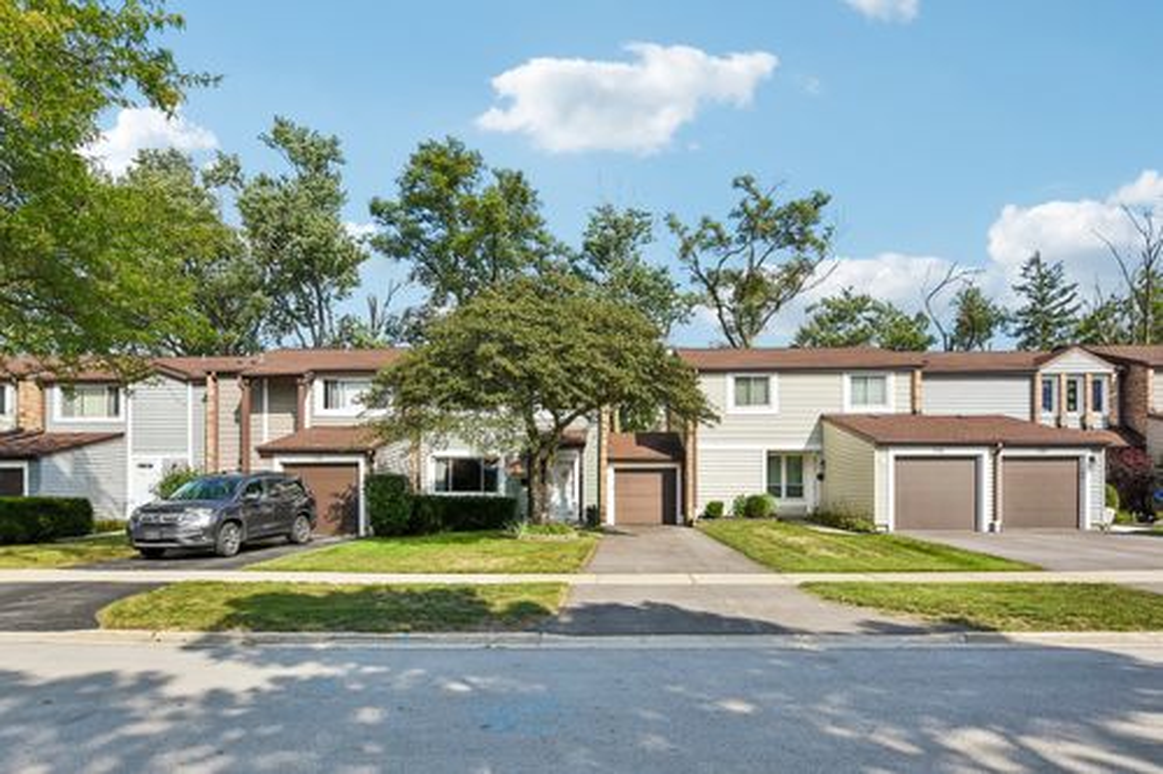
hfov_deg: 85.4
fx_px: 630
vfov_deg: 63.2
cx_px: 582
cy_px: 387
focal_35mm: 20
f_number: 8
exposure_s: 1/1250
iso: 400
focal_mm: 13
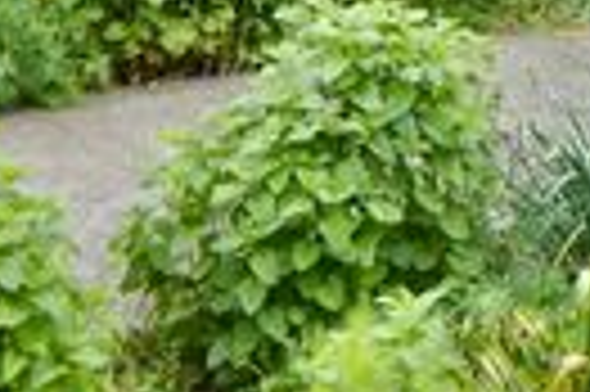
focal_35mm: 123
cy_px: -430
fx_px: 2013
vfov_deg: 10.1
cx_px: 635
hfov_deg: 16.2
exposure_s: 1/250
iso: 125
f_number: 3.2
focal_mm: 5.6
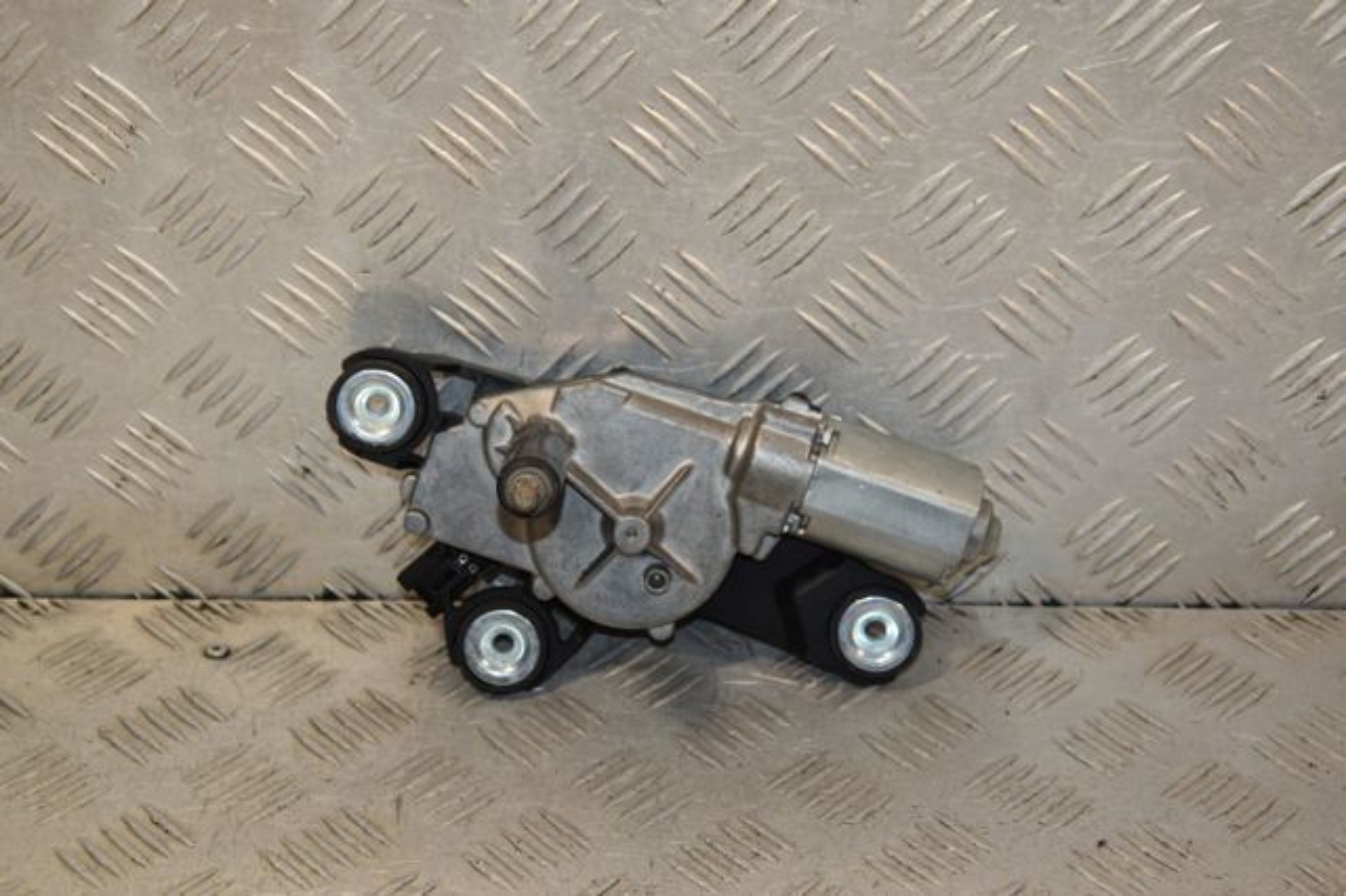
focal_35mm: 78
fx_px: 2915
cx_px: 673
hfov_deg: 26.0
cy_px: 448
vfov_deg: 17.5
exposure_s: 1/200
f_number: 7.1
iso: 800
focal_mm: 52
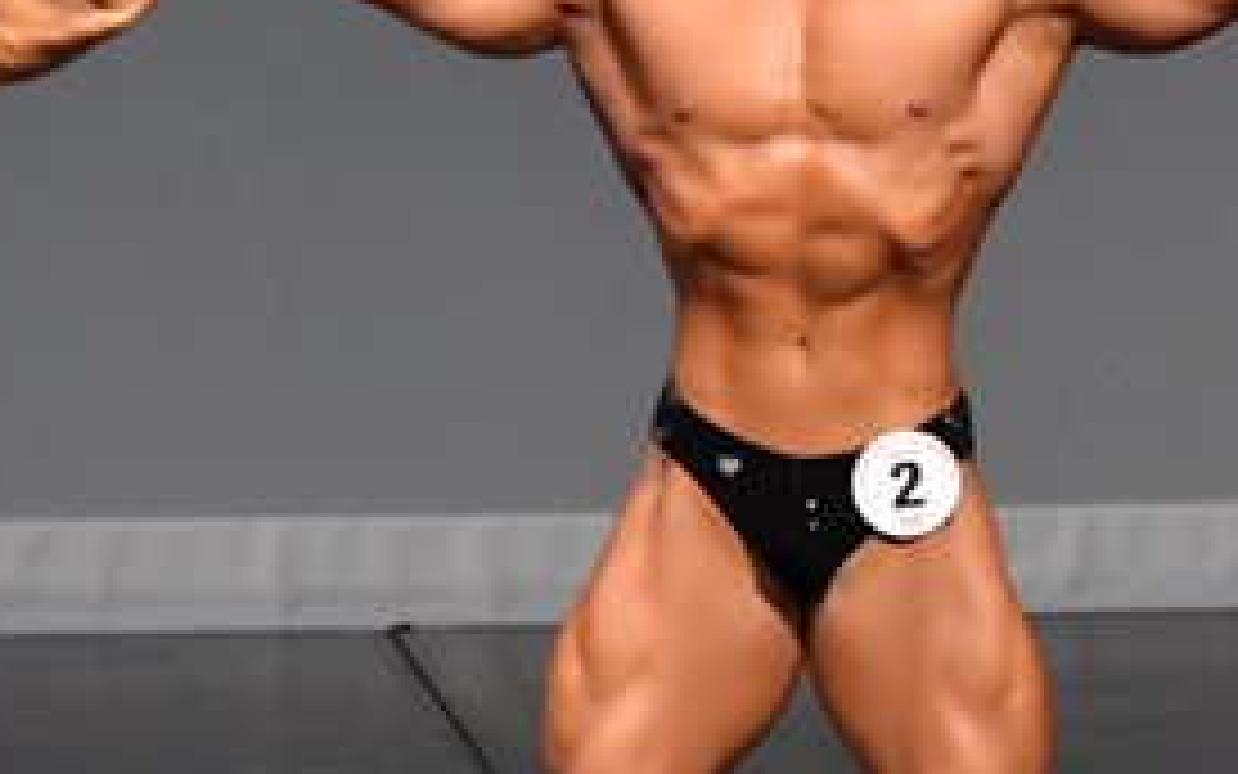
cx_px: 1542
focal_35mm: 904
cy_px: 612
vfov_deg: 1.5
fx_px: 30507
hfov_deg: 2.3
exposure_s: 1/400
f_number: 5.6
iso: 9000
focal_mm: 210
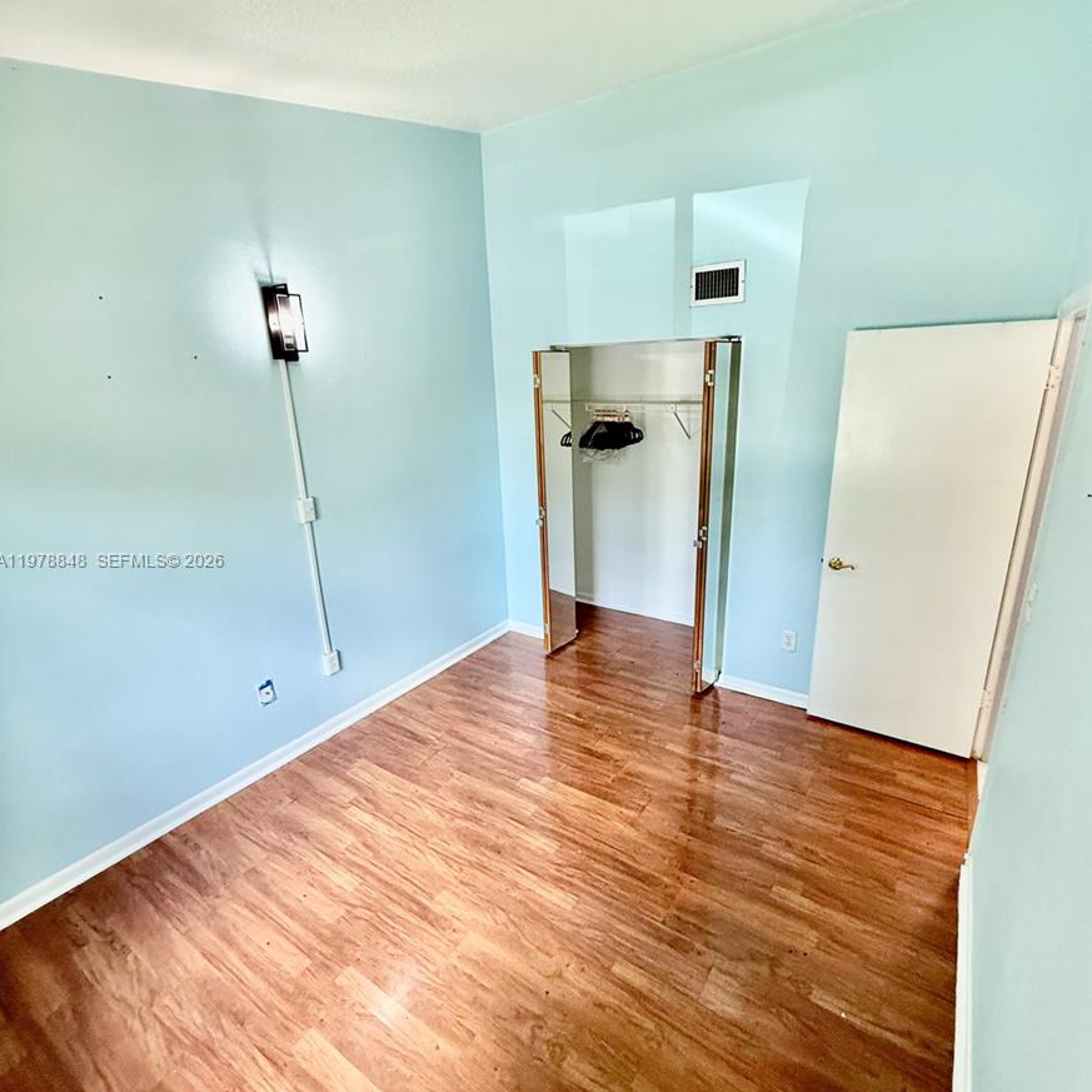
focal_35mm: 17
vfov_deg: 83.9
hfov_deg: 84.0
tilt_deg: -17.8
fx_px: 607
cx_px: 554
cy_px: 562
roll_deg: +1.3
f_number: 2.2
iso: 250
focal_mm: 2.22
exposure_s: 1/60
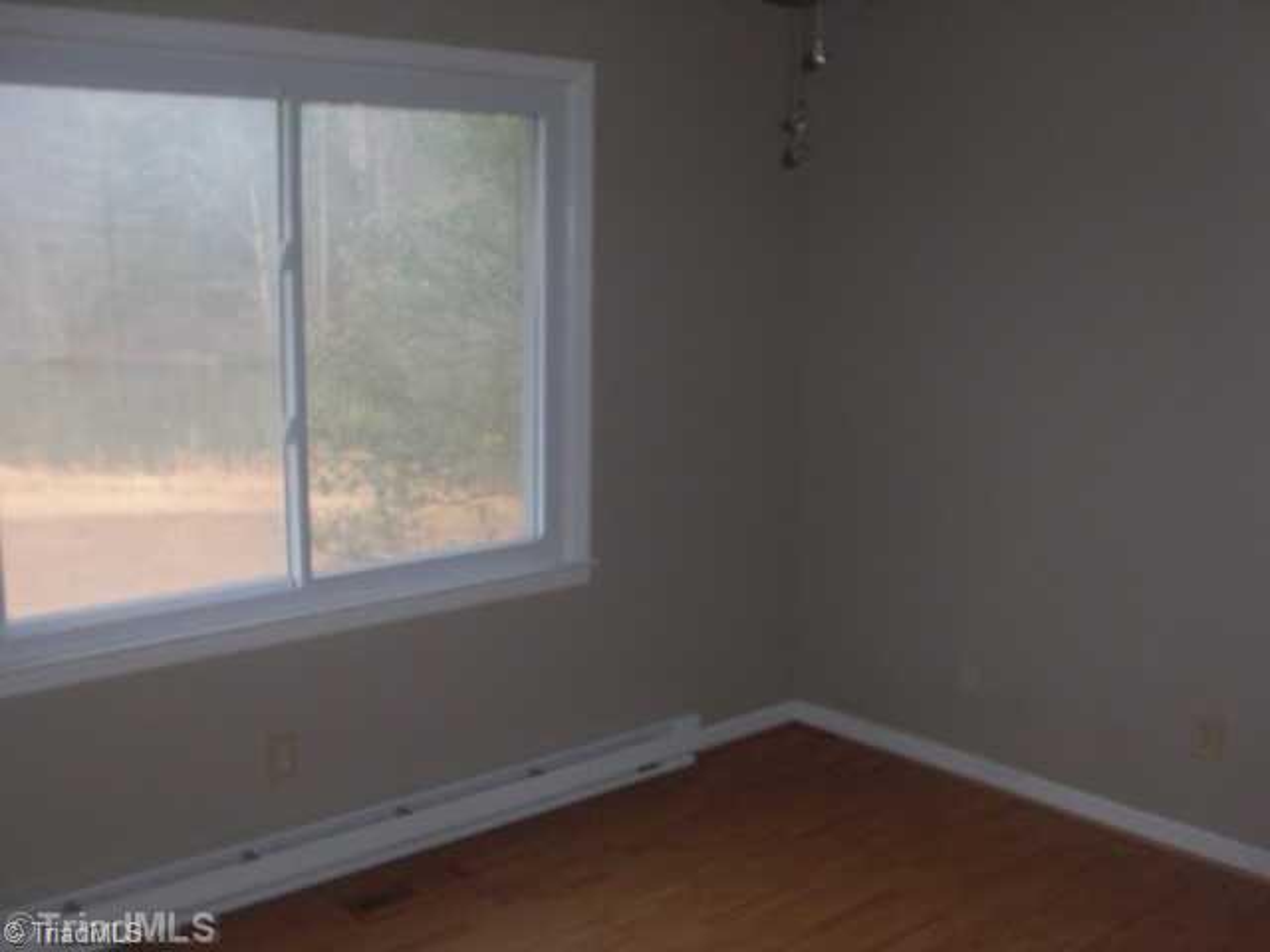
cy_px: 476
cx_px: 635
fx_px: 1321
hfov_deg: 51.4
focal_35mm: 36
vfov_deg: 39.7
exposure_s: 1/60
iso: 200
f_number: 2.8
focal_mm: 6.3
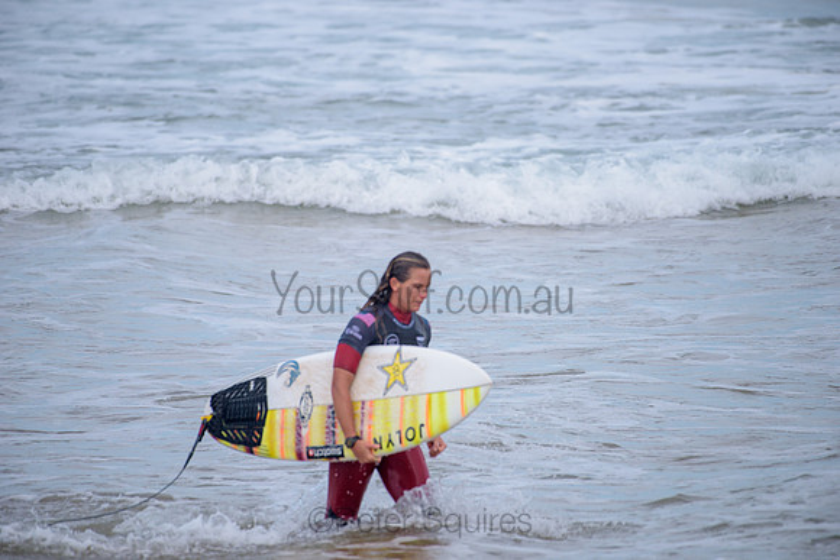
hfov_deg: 4.1
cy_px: 280
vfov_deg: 2.8
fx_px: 11669
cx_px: 420
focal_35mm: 500
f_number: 5.6
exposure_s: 1/2000
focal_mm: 500
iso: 250
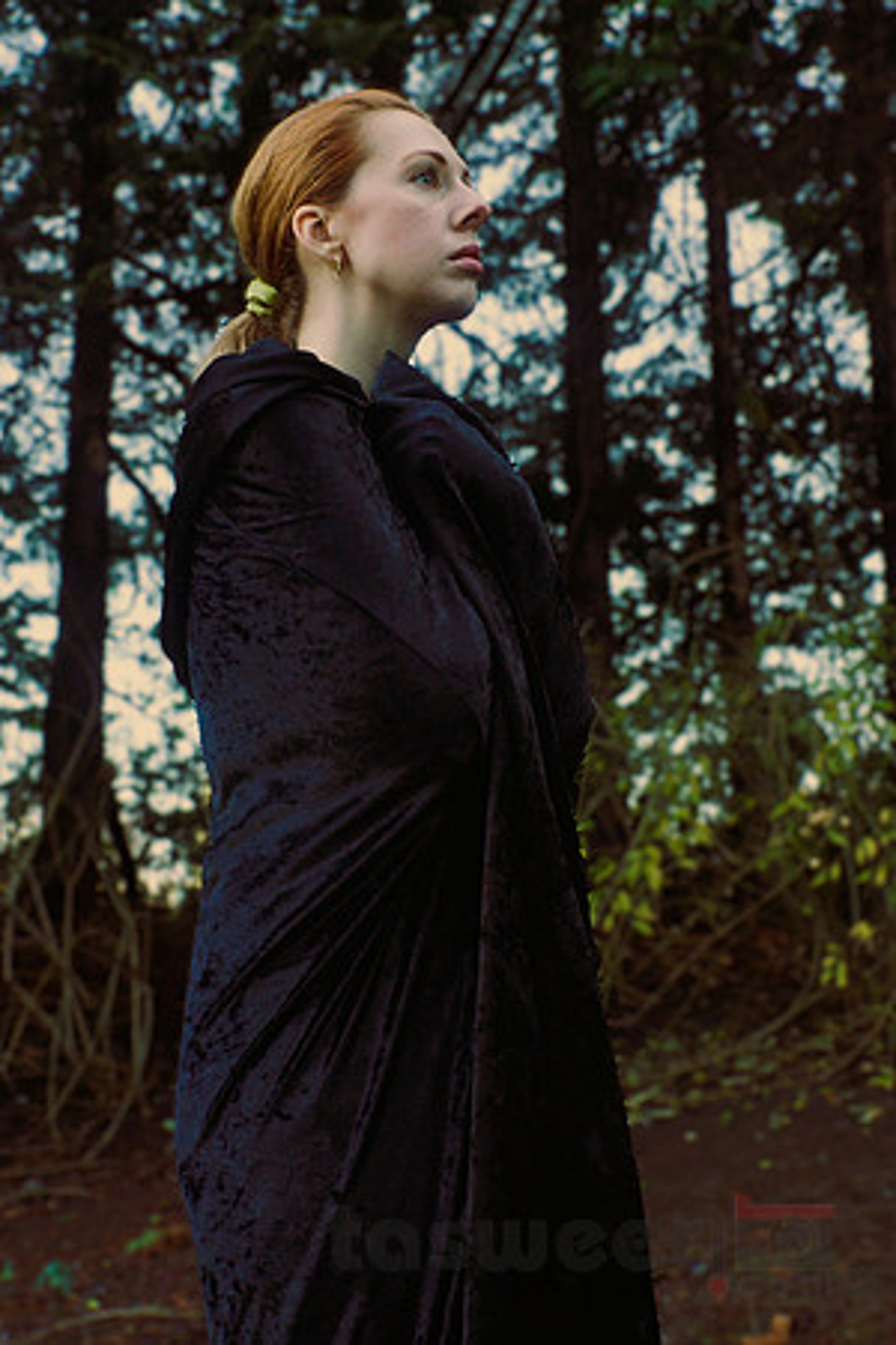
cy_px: 672
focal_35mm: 36
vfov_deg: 53.1
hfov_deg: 36.9
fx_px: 1344
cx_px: 448
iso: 400
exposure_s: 1/80
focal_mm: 24
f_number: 5.6
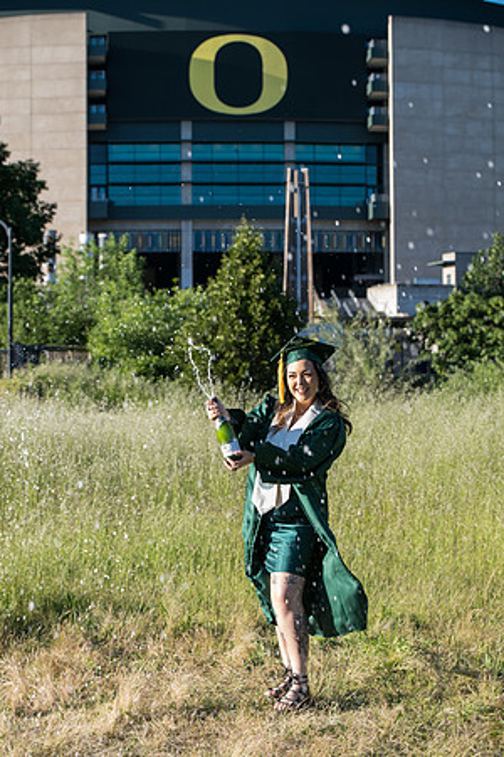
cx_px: 252
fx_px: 1470
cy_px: 378
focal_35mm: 70
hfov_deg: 19.5
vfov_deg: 28.8
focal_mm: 70
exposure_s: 1/500
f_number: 5
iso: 500
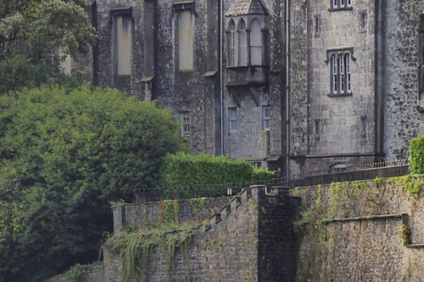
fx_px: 2600
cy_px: -17
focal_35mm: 221
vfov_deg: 6.2
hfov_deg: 9.2
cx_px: 523
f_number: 8
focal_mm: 31
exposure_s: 1/50
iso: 100
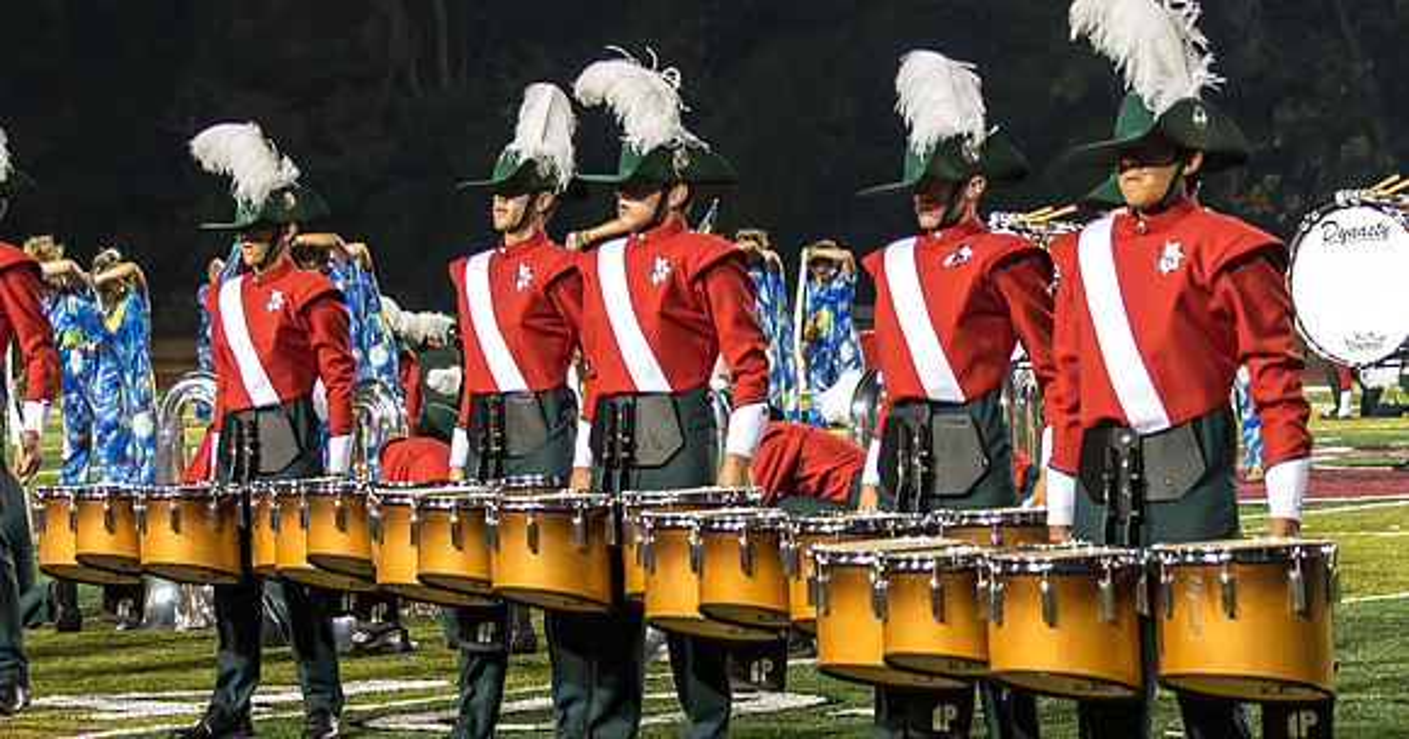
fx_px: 5787
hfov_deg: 13.9
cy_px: 432
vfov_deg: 7.3
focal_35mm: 157
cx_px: 710
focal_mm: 70
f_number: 4.5
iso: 5000
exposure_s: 1/200
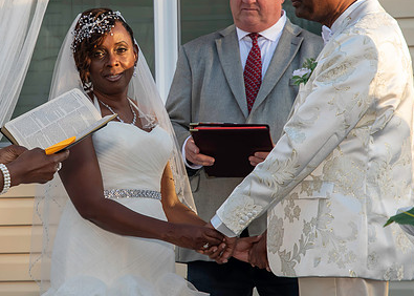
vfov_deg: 9.7
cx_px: 98
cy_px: 109
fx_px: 1740
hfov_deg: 13.5
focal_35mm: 148
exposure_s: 1/250
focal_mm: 60
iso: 400
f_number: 6.3
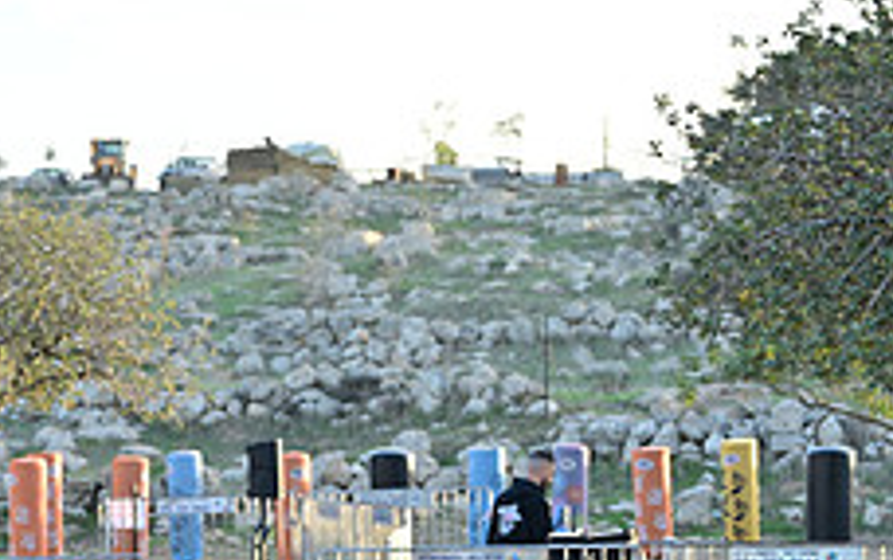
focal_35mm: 153
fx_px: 3727
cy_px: 613
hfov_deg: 13.6
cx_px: 188
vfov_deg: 8.5
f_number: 3.2
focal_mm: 59
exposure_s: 1/200
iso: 100
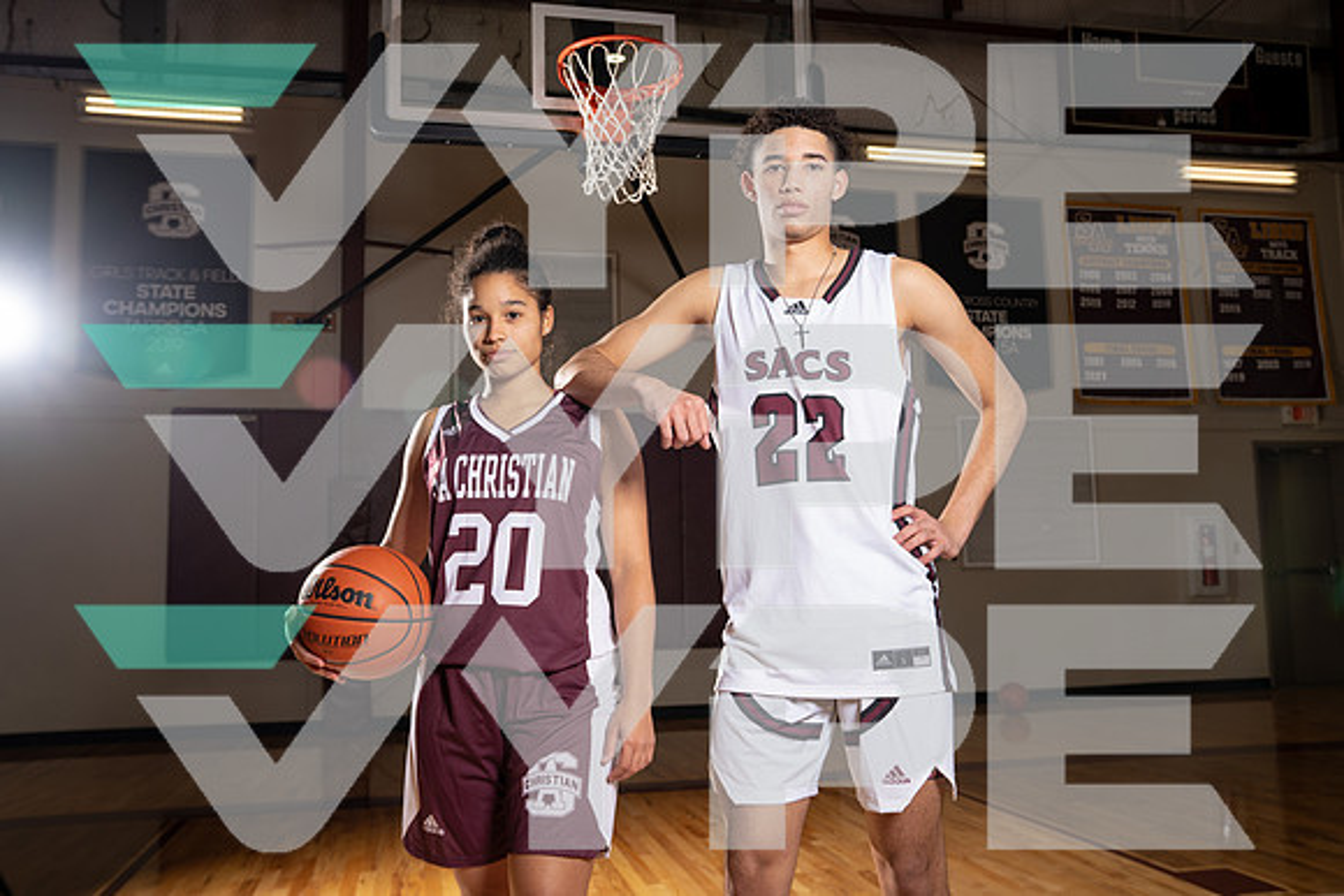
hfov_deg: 60.3
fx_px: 1158
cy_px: 448
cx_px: 672
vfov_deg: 42.3
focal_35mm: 31
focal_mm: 31
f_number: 5.6
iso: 160
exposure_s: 1/250
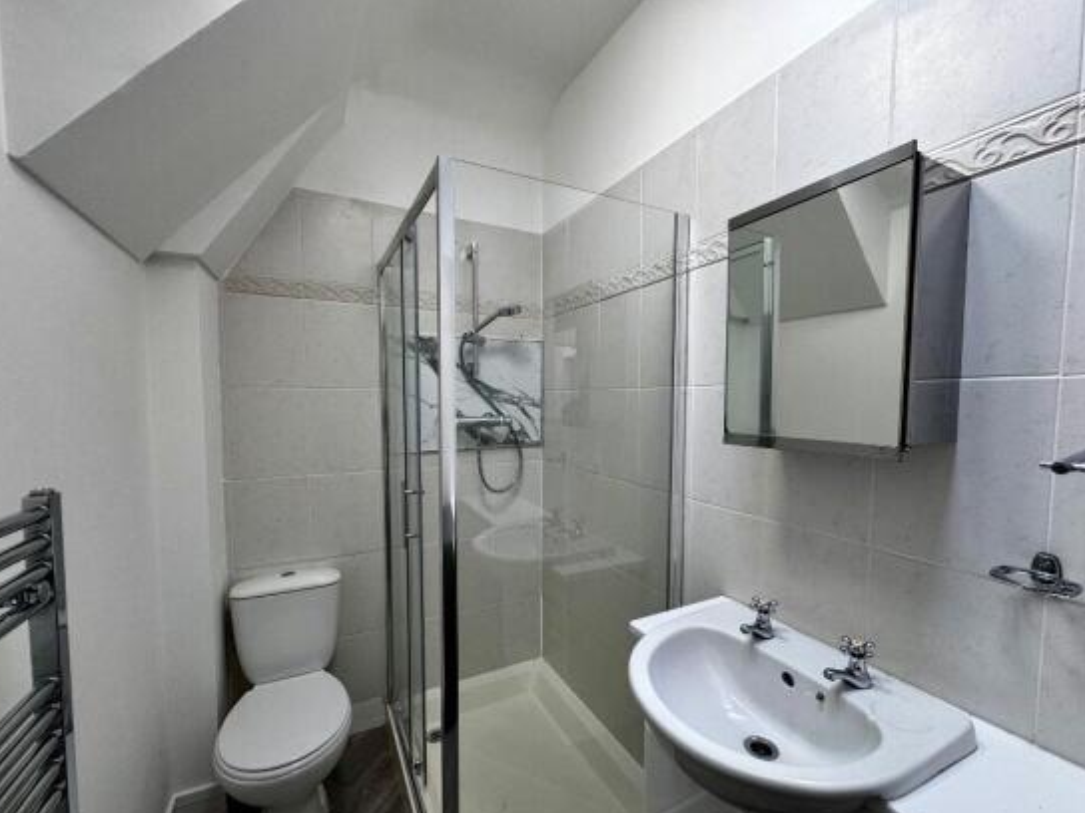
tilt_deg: -3.7
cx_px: 551
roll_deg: -0.1
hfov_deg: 98.2
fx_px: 470
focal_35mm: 15
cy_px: 431
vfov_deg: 81.7
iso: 100
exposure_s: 1/100
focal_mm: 2.22
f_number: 2.2
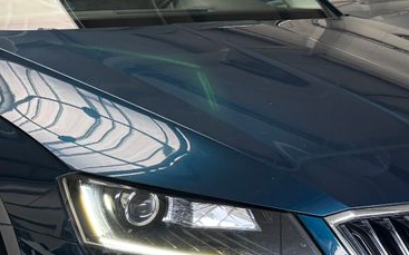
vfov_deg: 18.3
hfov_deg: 28.9
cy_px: 148
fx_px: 791
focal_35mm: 71
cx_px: 147
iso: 160
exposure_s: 1/121
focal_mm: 6.76
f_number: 1.78
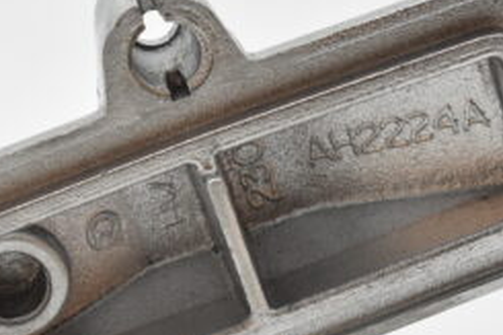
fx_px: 2569
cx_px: 203
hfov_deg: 11.2
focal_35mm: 184
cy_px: 201
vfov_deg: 7.5
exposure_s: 1/1000
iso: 1600
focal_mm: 50
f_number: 8
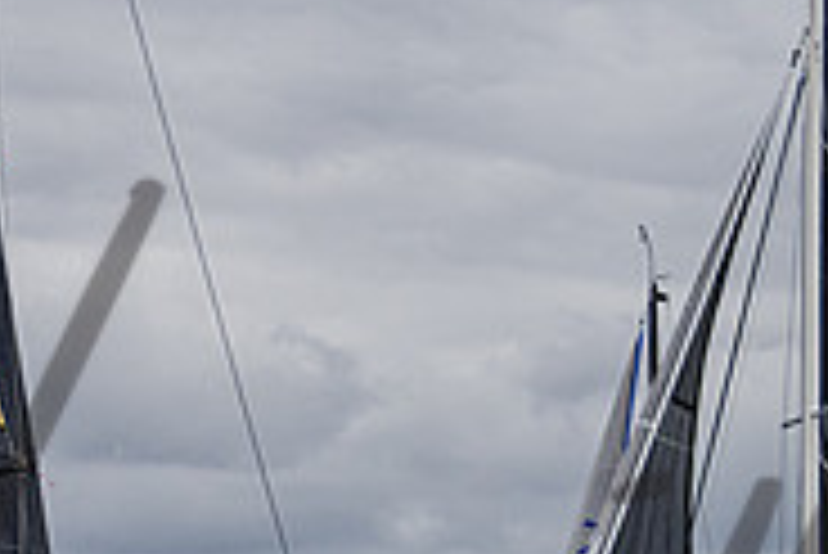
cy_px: 764
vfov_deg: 5.9
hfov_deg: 8.9
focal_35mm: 231
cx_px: 99
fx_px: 5317
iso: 800
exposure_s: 1/2500
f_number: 6
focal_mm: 66
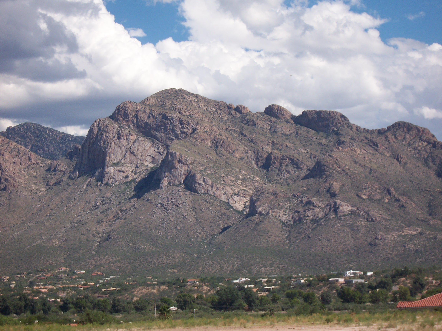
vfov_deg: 13.7
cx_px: 221
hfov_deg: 18.2
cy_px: 166
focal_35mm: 108
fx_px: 1379
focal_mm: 18
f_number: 6.7
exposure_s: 1/500
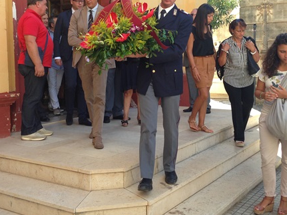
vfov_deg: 29.5
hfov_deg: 38.9
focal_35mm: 49
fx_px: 406
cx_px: 136
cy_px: 76
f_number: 2.4
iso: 50
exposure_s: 1/176
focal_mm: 4.12
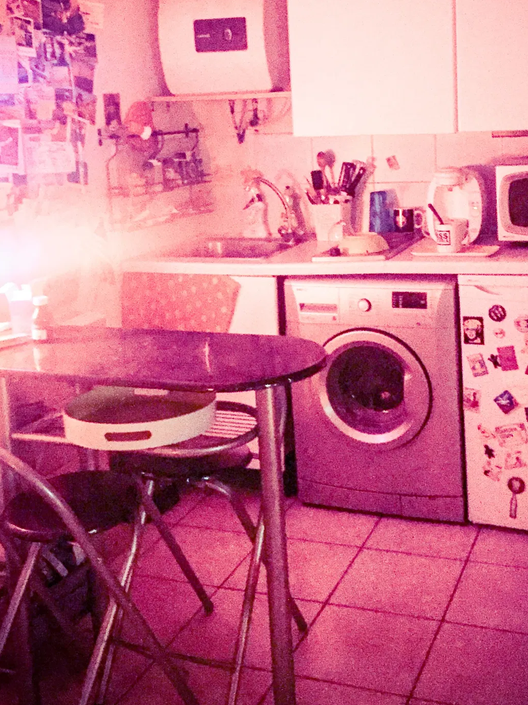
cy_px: 234
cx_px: 314
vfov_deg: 41.5
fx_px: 915
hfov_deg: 32.1
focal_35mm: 45
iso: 1000
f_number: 2.2
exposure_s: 1/17
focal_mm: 4.15
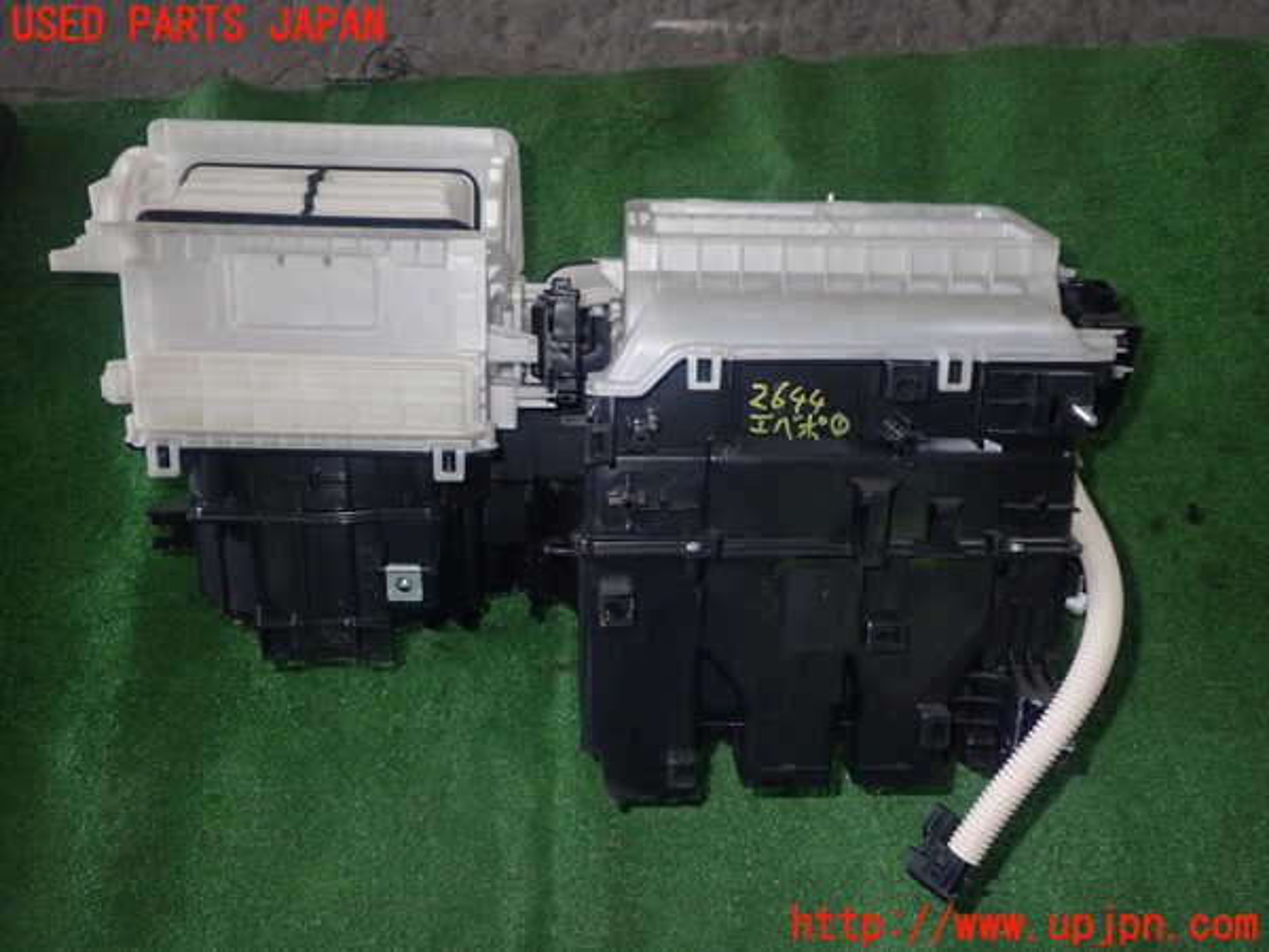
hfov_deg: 60.0
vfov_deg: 46.8
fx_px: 1100
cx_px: 634
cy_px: 476
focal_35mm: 30
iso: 400
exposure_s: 1/30
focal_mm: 5.4
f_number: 6.3
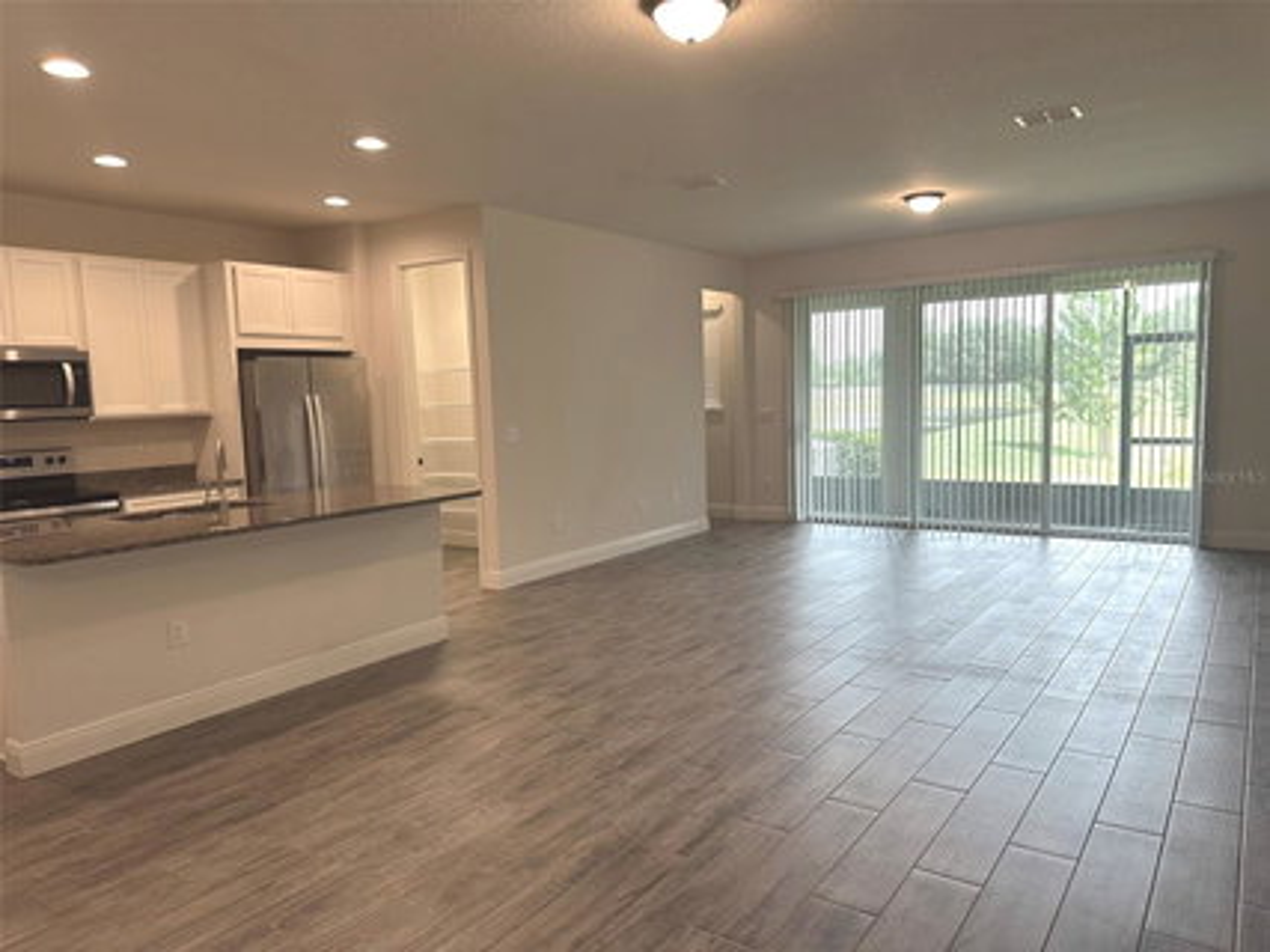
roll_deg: +1.6
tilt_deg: -6.5
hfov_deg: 71.6
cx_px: 635
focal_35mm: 24
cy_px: 476
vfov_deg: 56.8
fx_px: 880
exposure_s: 1/120
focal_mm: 6.86
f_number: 1.78
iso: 125
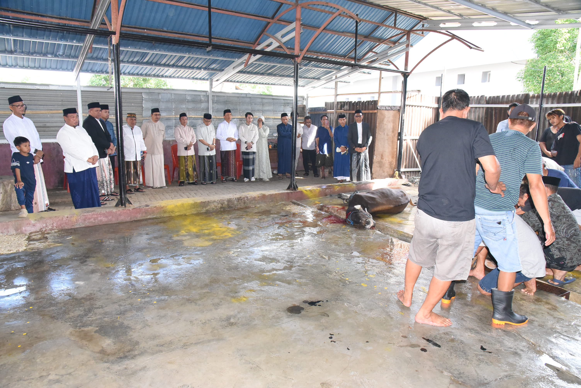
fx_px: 387
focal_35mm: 24
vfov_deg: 53.2
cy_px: 194
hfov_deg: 73.7
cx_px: 290
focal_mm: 24
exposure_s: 1/200
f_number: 9
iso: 6400
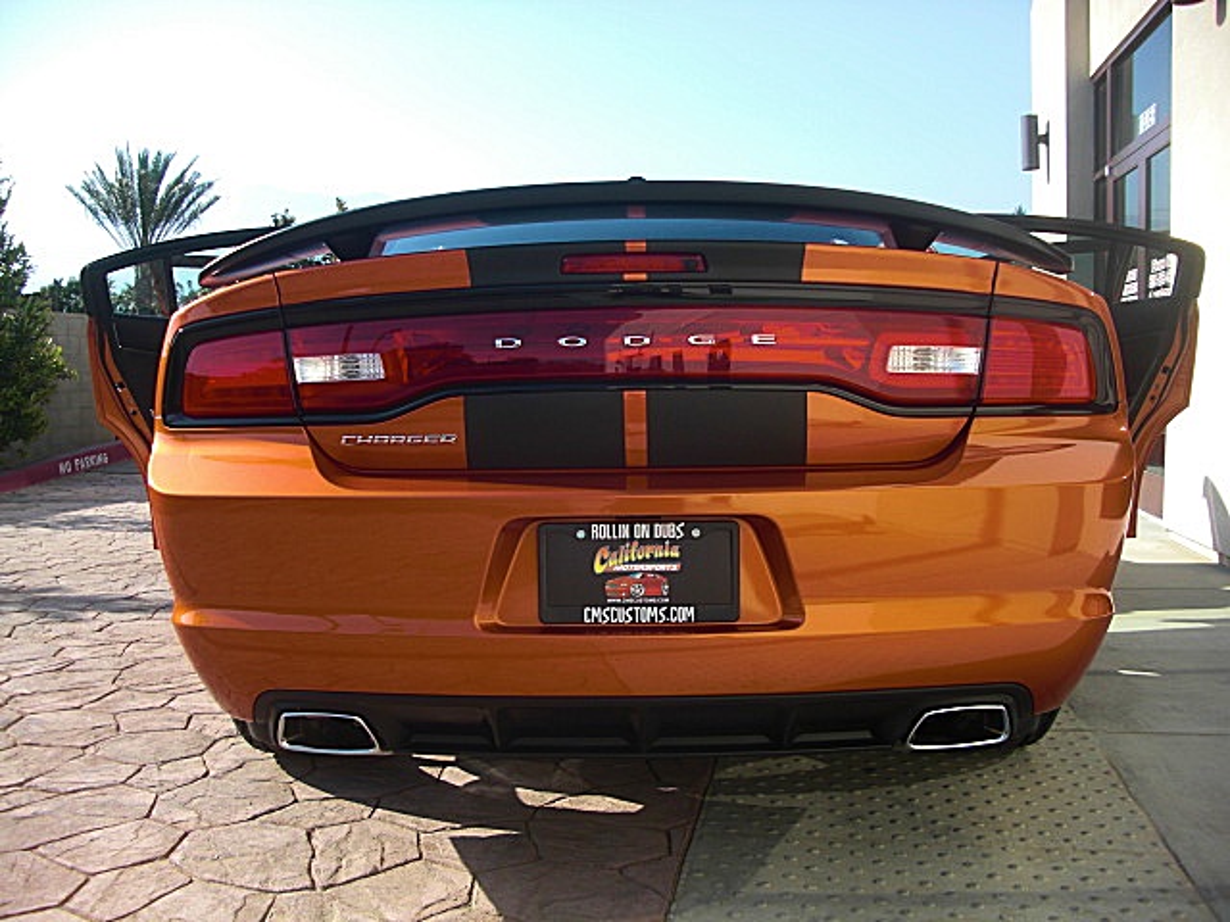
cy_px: 461
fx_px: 1279
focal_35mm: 36
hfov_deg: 51.4
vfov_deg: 39.7
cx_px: 615
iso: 50
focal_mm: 6.3
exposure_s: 1/400
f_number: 2.8
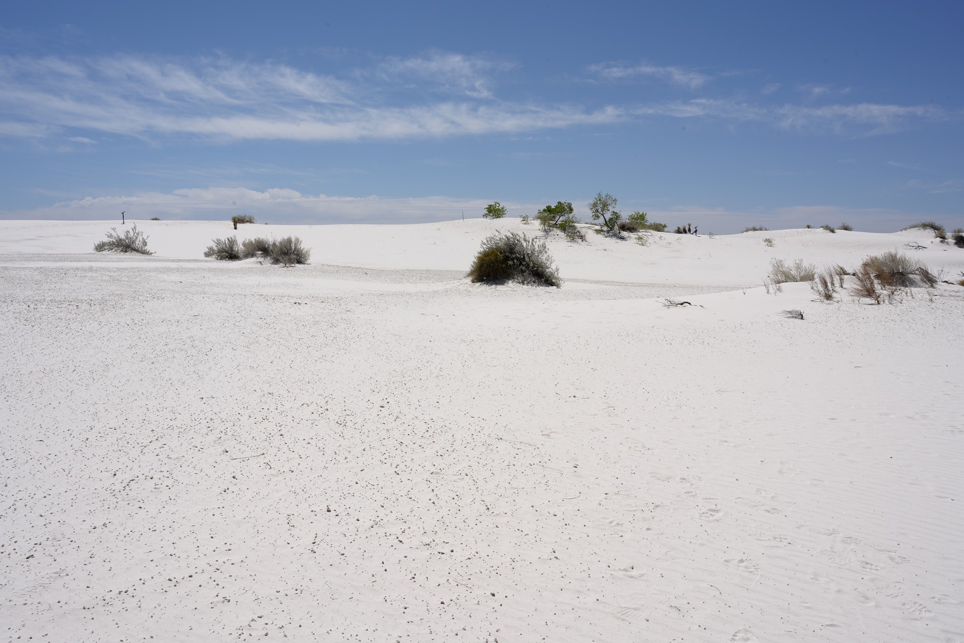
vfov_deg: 45.0
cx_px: 482
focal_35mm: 29
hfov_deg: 63.7
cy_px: 322
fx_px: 777
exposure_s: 1/100
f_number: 20
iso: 64
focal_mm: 29
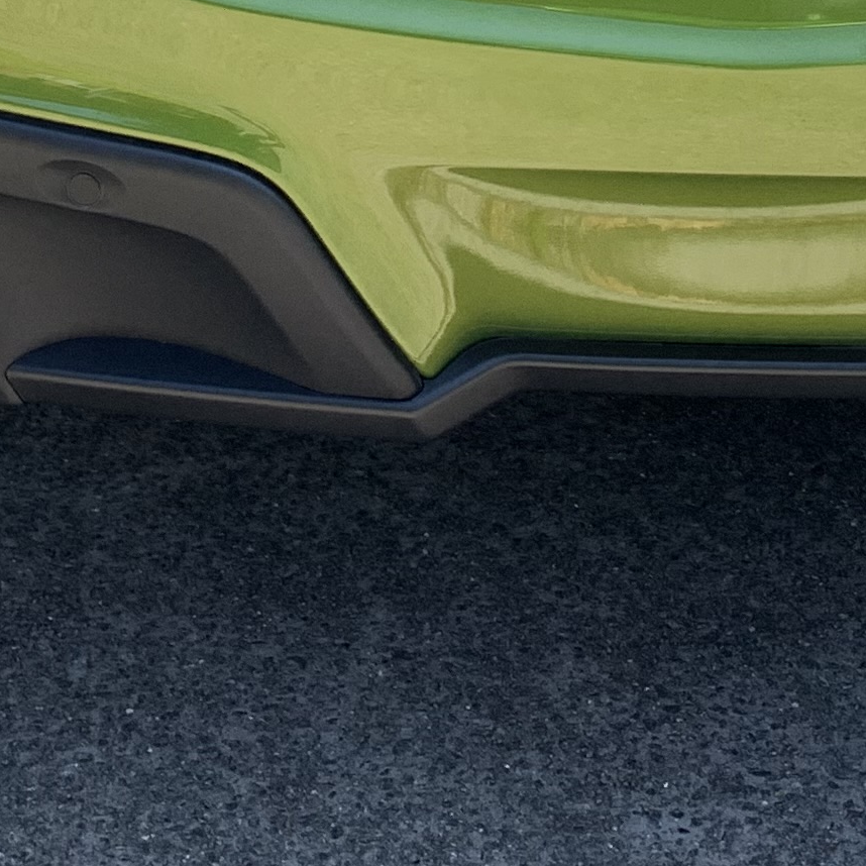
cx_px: 611
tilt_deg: -16.1
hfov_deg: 16.1
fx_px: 3057
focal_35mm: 108
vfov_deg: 14.7
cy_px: -541
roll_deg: +0.5
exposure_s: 1/683
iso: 25
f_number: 1.8
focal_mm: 4.25
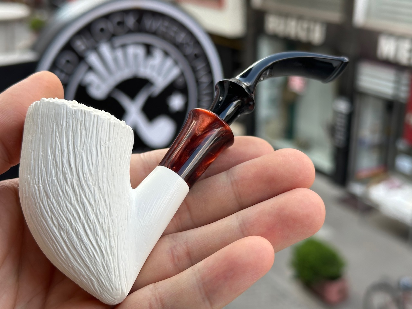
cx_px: 206
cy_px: 154
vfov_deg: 30.3
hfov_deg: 39.7
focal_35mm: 48
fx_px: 571
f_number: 1.78
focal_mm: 6.86
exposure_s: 1/527
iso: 64
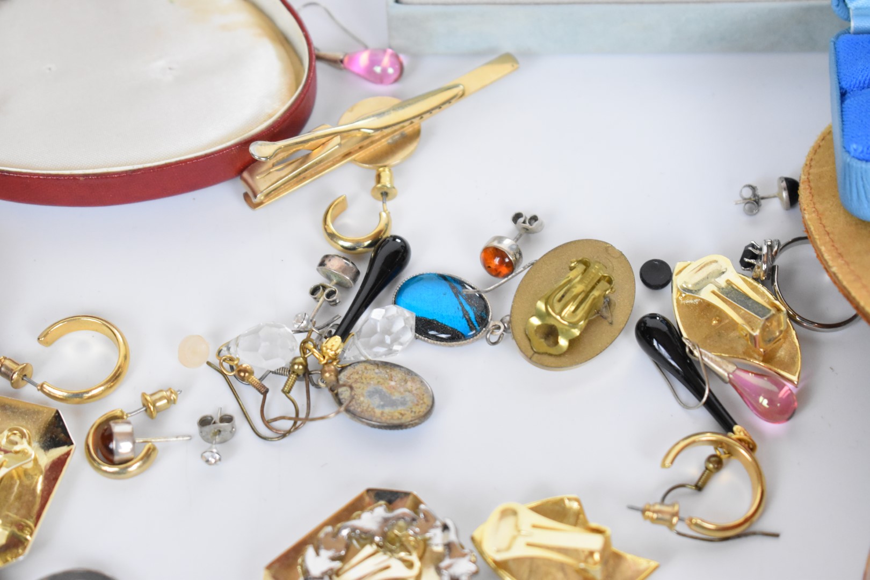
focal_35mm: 82
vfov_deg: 16.6
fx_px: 1994
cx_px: 435
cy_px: 290
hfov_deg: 24.6
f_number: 5.6
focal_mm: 55
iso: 3200
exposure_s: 1/125
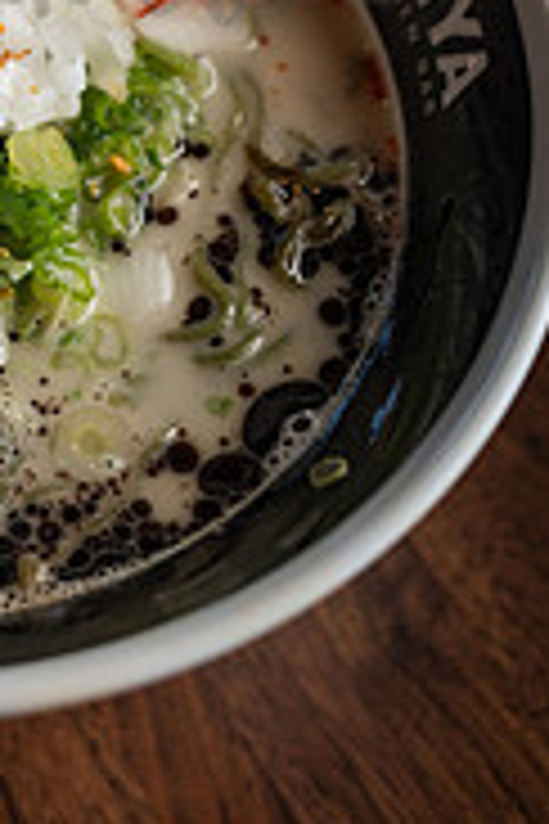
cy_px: -50
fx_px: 2813
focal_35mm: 123
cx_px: -119
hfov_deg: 10.9
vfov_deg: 16.2
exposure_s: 1/400
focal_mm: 50
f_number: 3.2
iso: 400
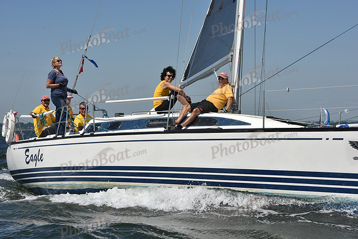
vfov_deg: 16.1
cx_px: 179
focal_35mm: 85
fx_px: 845
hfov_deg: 23.9
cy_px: 120
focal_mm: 85
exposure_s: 1/1250
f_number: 10
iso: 250
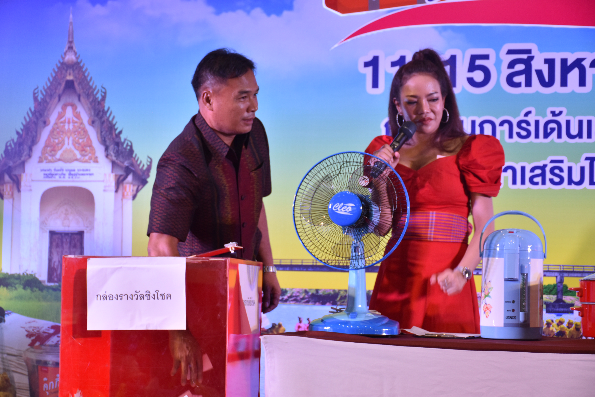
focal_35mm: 90
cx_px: 298
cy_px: 198
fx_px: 1487
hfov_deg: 22.6
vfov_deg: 15.2
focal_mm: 60
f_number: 5
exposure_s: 1/80
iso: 400
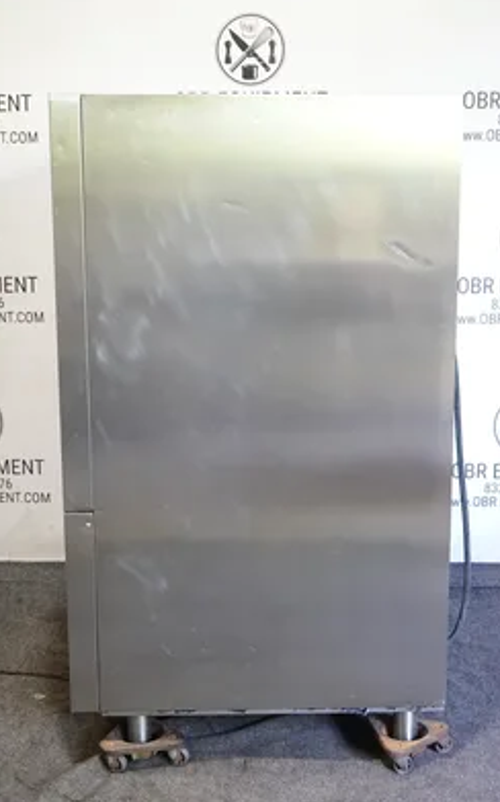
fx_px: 1070
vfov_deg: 41.1
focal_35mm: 49
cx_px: 269
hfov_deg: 26.3
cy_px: 396
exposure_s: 1/50
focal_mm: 17.53
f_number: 4
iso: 1250
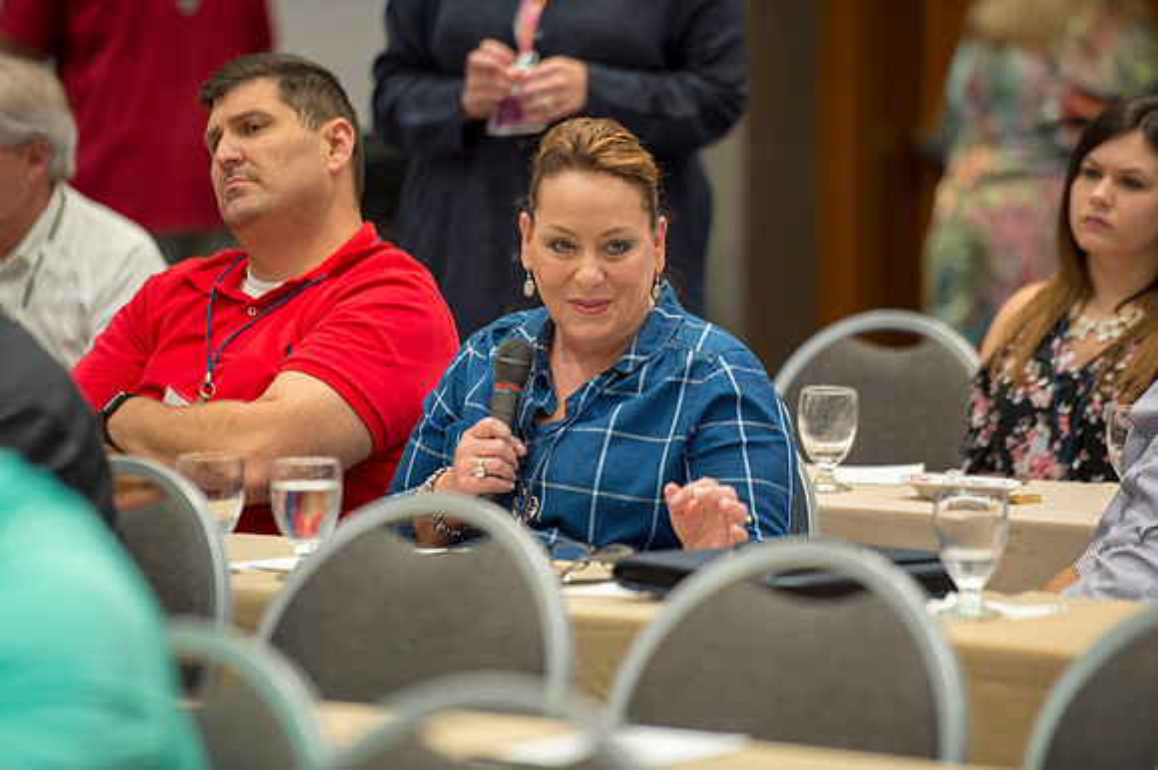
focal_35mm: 200
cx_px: 579
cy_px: 385
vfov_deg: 6.9
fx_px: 6429
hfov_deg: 10.3
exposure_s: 1/100
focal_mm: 200
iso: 1250
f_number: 2.8
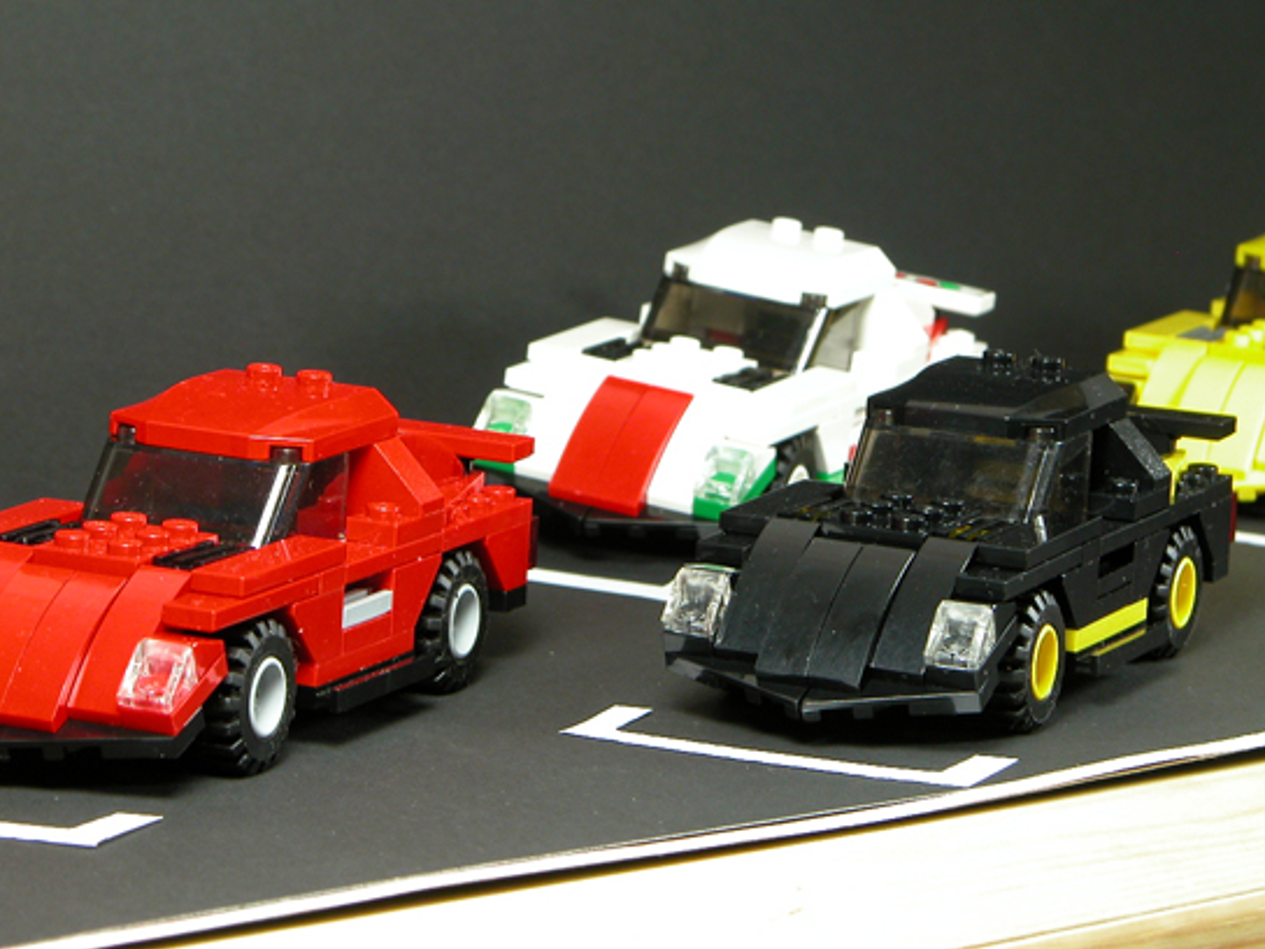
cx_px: 533
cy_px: 416
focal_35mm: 160
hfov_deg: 12.3
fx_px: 5847
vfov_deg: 9.3
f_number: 6.1
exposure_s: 1/4
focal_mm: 34.7
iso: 100
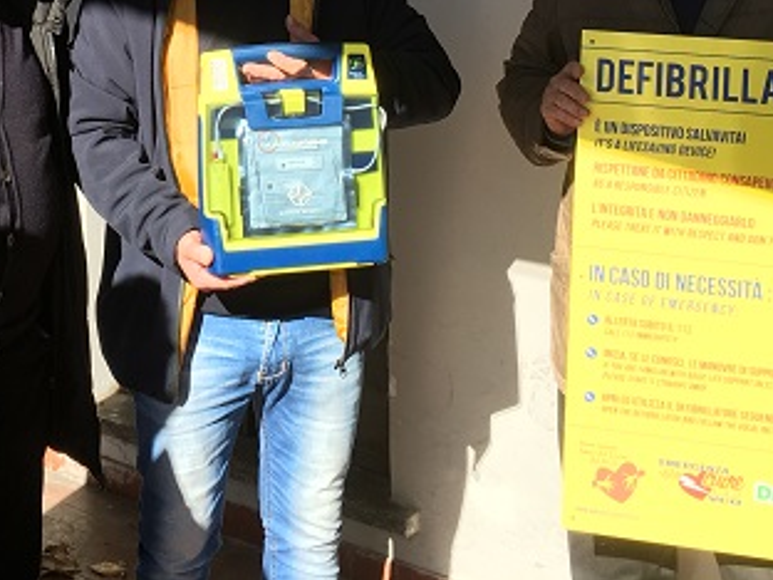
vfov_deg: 21.4
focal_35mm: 65
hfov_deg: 29.3
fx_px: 1451
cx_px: 178
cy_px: -68
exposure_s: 1/478
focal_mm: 4.15
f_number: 2.2
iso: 25
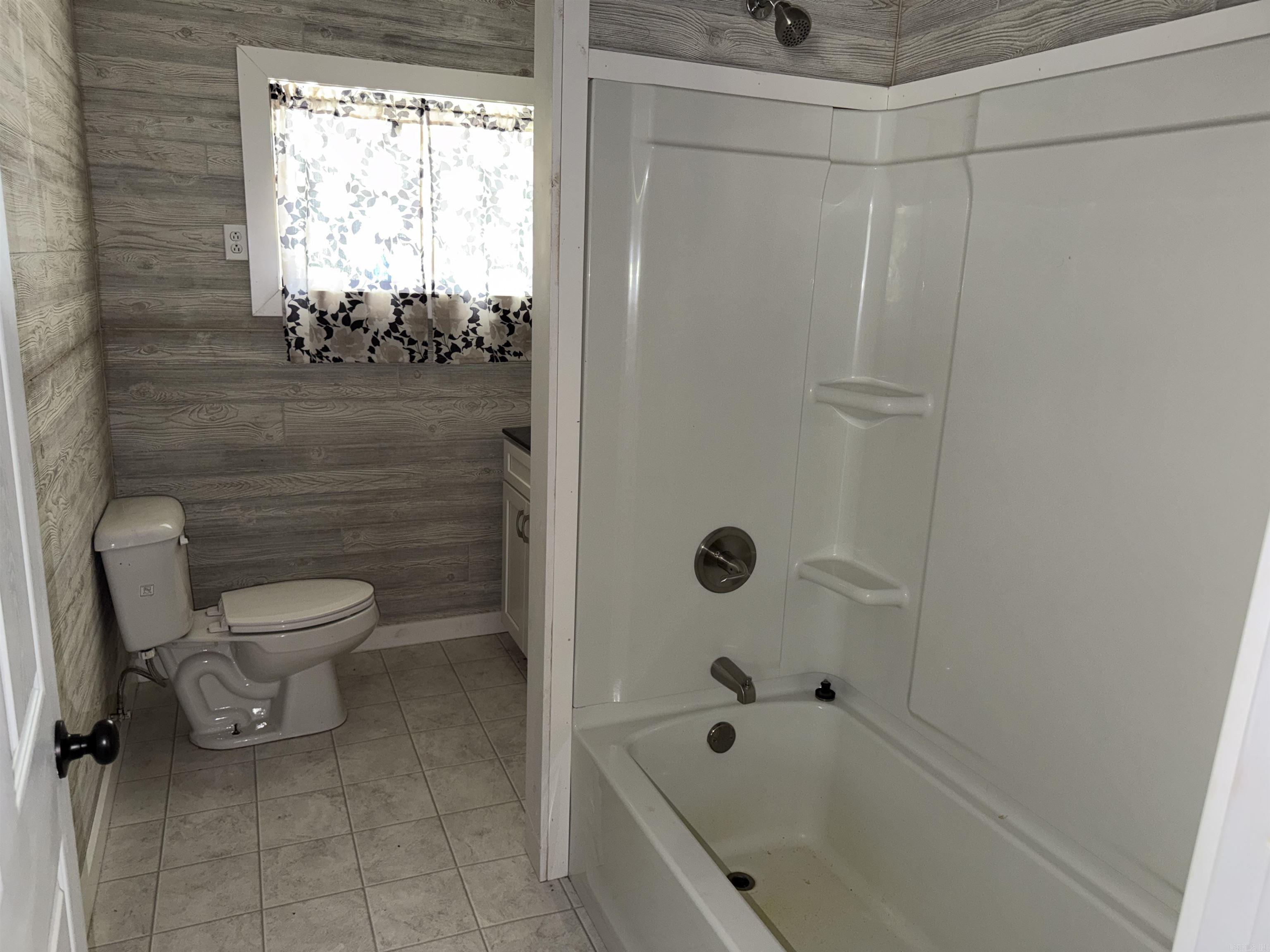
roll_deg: -1.9
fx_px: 881
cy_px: 476
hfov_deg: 71.6
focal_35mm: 24
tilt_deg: -12.5
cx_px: 635
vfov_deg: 56.8
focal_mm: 6.76
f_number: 1.78
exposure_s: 1/16
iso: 125
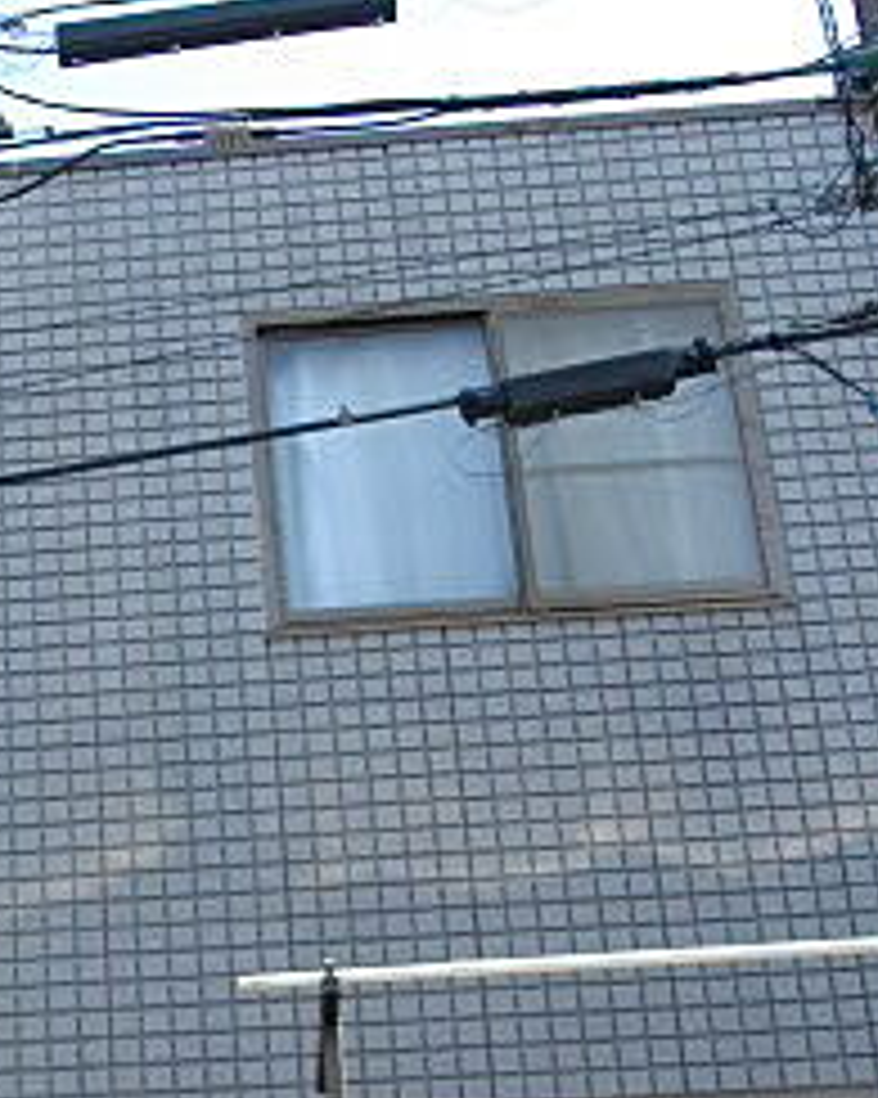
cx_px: -288
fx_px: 2665
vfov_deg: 22.9
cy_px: 932
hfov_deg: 17.5
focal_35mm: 82
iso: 100
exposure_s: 1/320
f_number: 2.9
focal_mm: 5.7
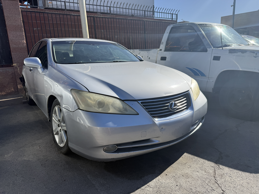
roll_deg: +2.6
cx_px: 130
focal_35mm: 24
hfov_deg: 71.6
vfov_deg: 56.8
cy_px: 97
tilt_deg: -13.5
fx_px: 180
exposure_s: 1/3953
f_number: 1.78
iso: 80
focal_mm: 6.76
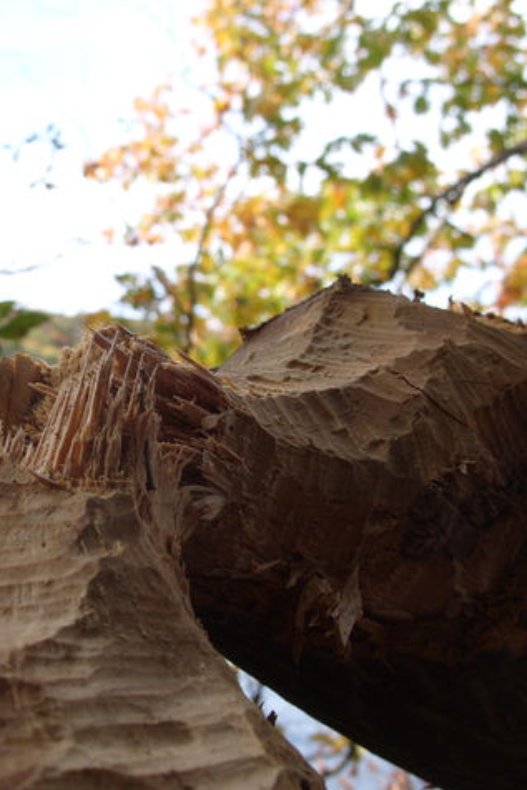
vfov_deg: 40.3
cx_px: 105
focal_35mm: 49
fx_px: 1075
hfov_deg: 27.0
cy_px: 397
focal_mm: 7.8
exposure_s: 1/180
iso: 80
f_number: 4.1
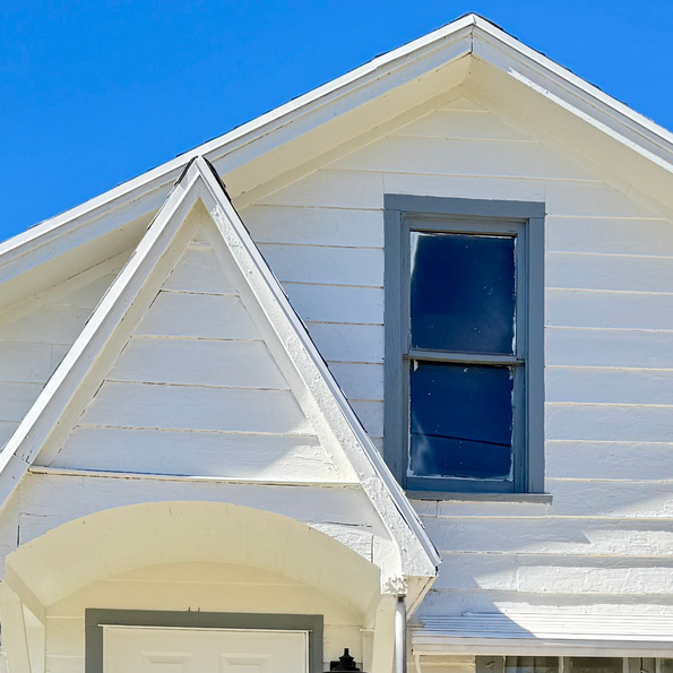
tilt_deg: +3.3
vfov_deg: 22.3
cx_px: 408
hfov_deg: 23.6
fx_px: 1606
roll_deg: -0.6
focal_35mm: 73
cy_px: 752
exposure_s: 1/1026
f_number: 1.78
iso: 80
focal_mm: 6.76
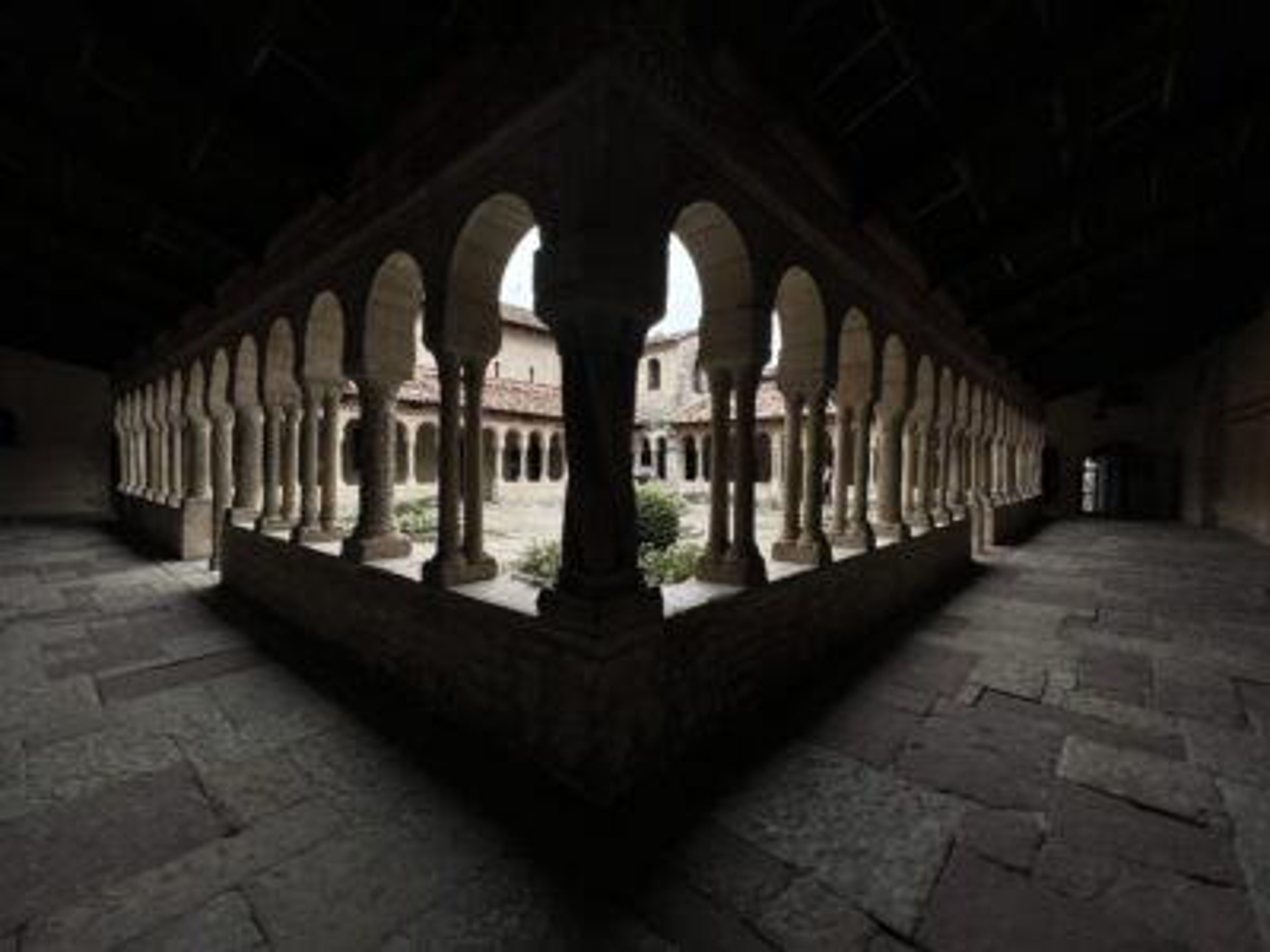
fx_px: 477
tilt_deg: -1.0
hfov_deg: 106.2
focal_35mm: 13
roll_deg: -0.1
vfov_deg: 89.9
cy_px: 476
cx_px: 635
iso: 32
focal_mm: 1.57
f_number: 1.8
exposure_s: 1/1325
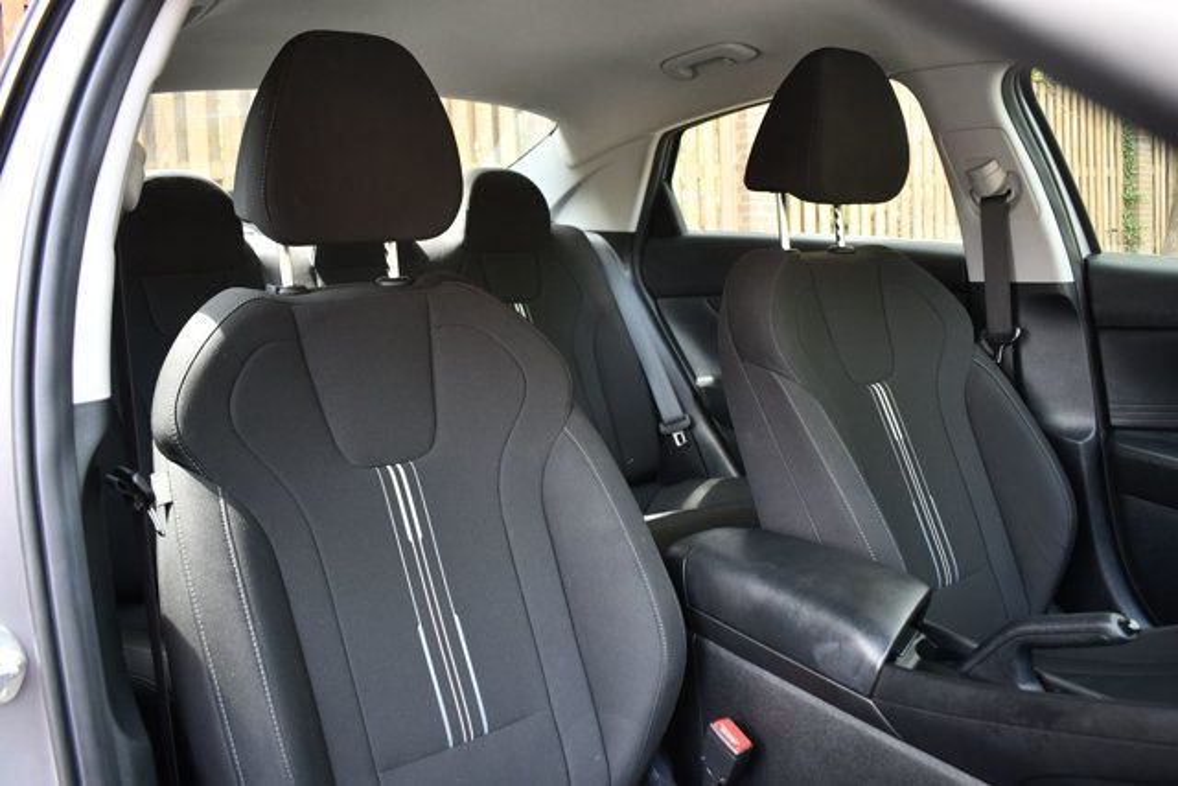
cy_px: 393
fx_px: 982
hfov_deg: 61.9
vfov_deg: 43.6
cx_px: 589
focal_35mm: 30
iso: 800
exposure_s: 1/125
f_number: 3.5
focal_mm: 20
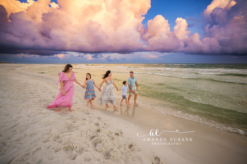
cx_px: 124
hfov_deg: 104.3
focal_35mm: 14
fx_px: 96
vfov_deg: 81.2
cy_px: 82
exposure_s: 1/1000
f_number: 2.8
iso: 400
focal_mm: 14
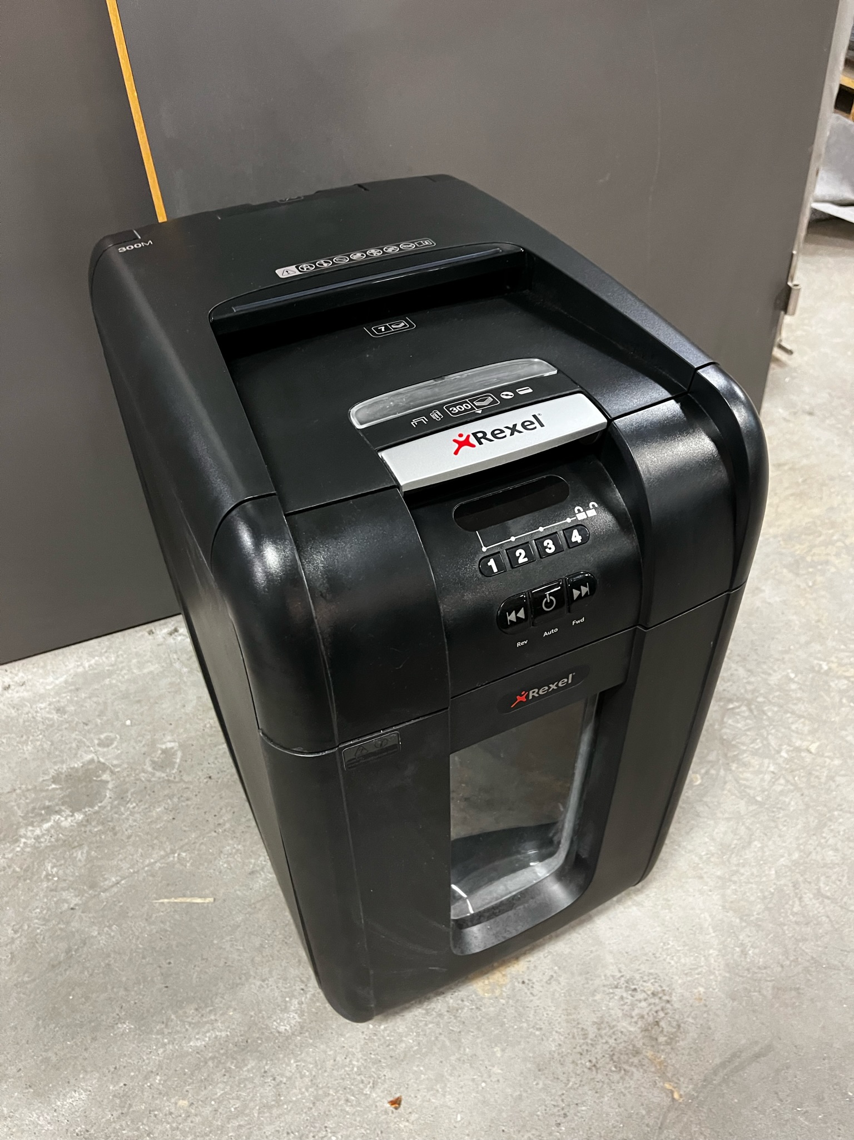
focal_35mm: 26
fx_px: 856
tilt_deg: -45.2
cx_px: 427
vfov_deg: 67.3
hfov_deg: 53.0
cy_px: 570
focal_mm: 5.1
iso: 500
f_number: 1.6
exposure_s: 1/33
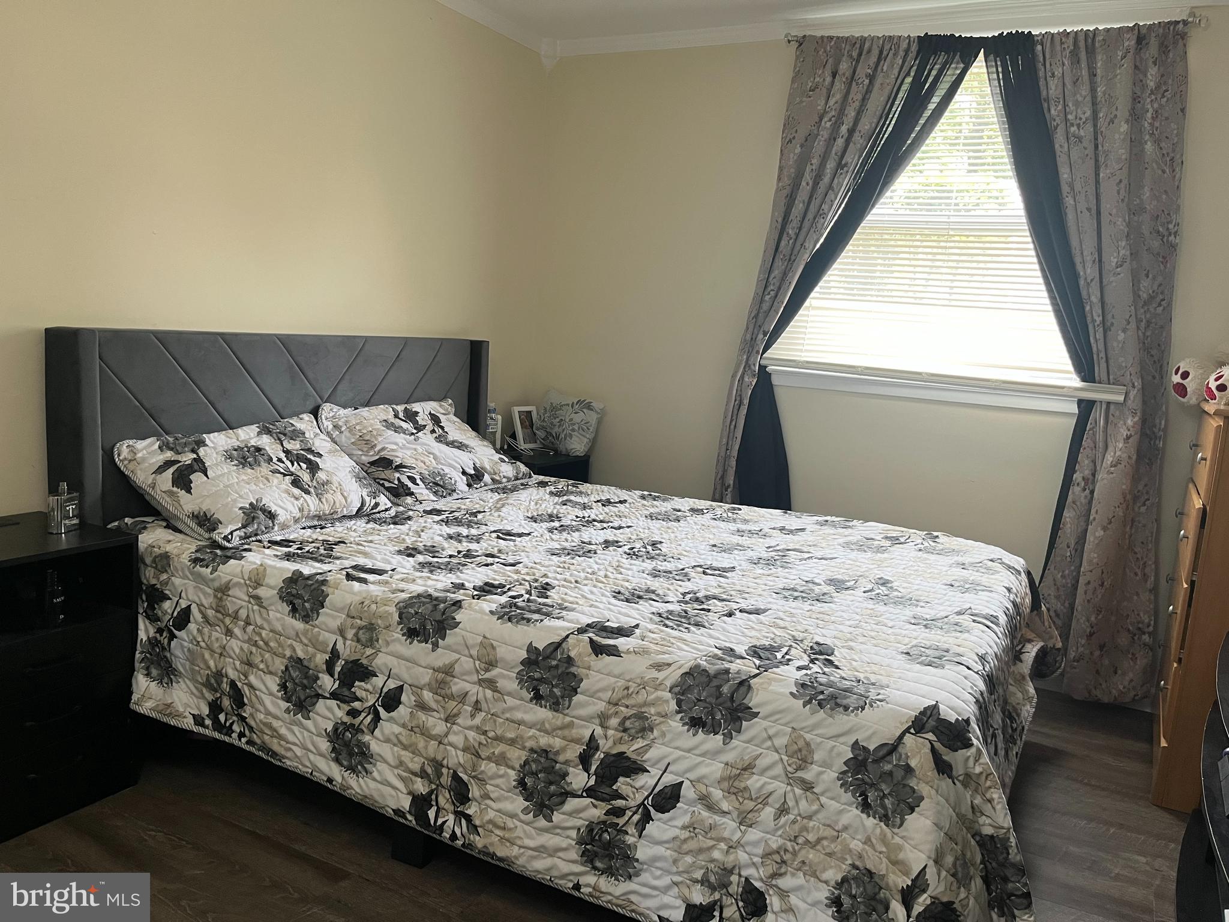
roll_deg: -3.7
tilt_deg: -9.2
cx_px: 614
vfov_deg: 53.1
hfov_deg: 67.3
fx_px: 923
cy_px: 461
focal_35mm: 26
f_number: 1.6
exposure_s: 1/60
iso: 100
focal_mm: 5.1
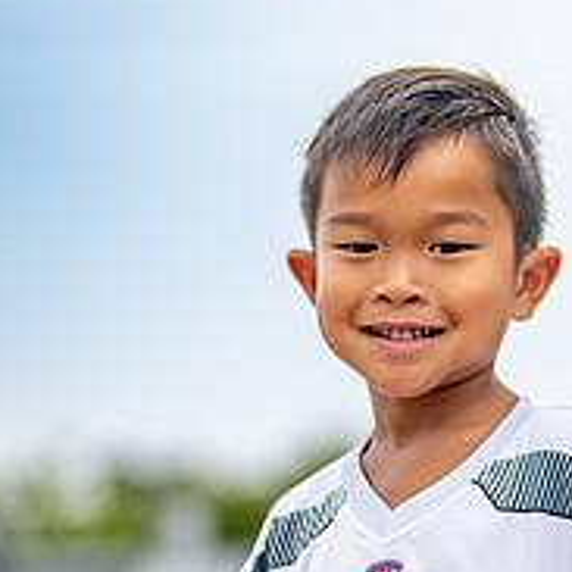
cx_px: 461
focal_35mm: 170
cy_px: 568
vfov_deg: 10.2
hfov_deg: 10.3
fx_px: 3178
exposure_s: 1/2500
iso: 200
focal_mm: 50
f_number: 1.2
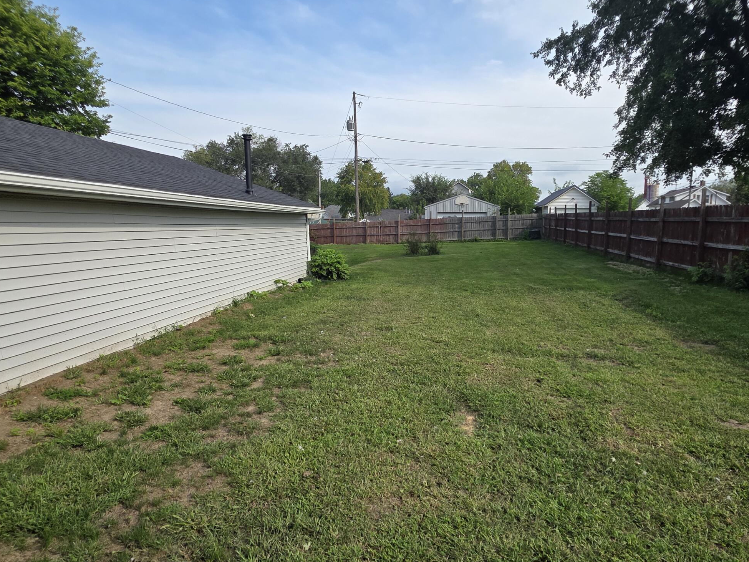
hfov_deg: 81.4
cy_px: 282
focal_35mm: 20
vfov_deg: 66.0
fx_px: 433
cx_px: 418
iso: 40
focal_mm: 2.2
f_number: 1.9
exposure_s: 1/1293
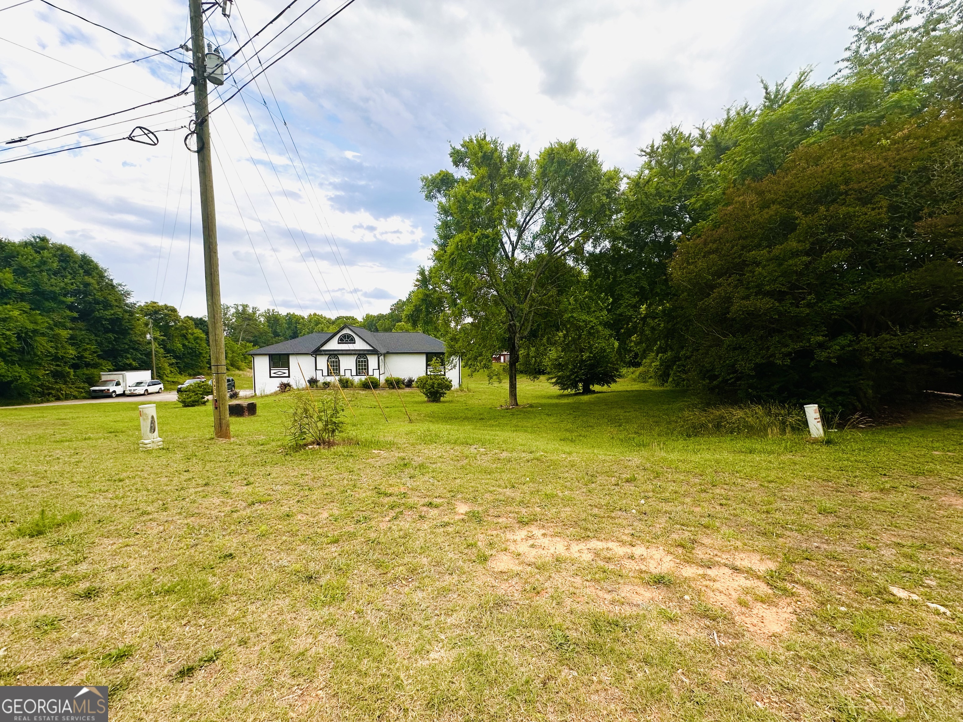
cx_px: 482
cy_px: 361
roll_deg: +0.0
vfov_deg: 85.7
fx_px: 389
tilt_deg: -2.3
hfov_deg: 102.1
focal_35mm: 14
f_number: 2.2
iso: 40
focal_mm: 2.22
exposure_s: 1/518
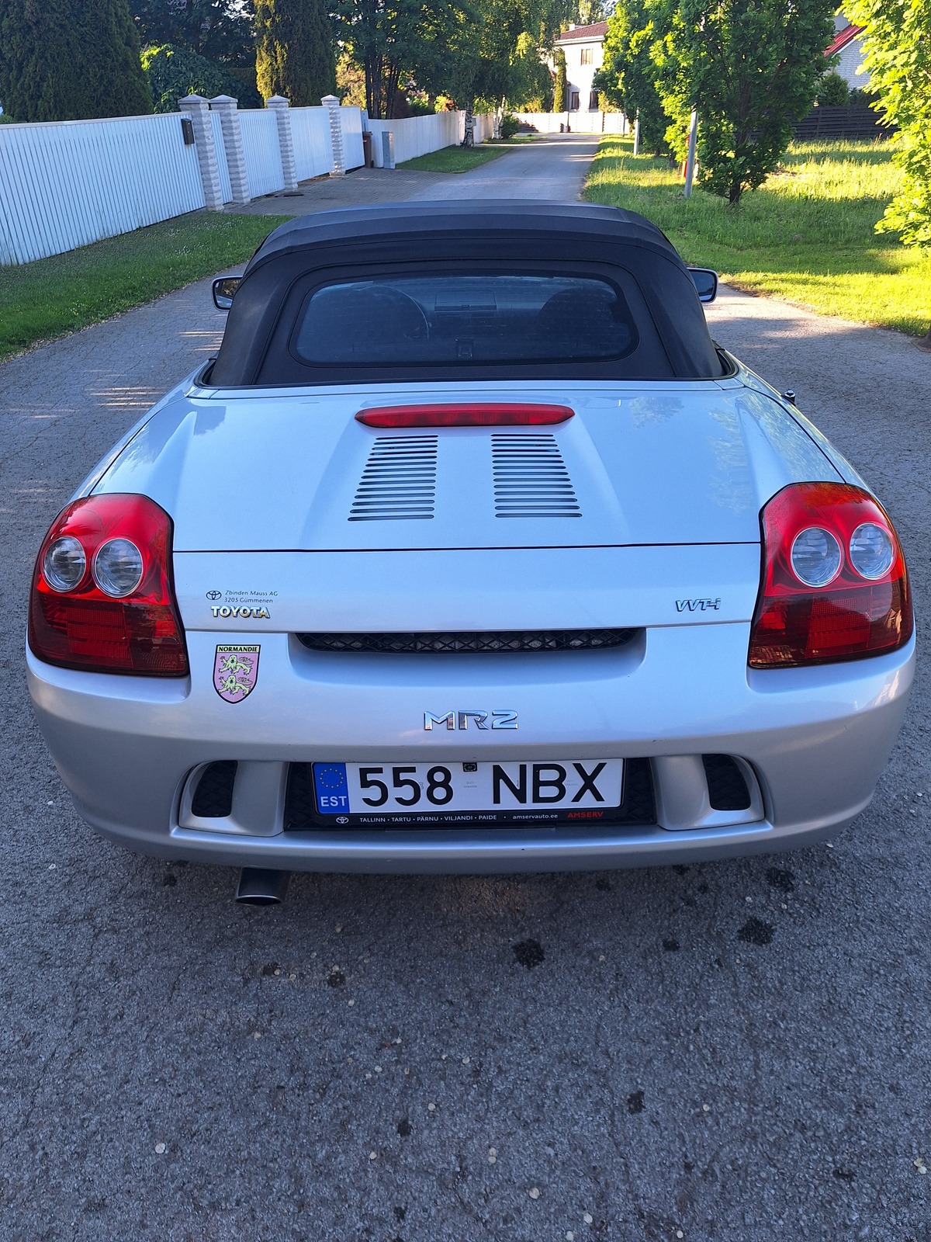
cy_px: 621
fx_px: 825
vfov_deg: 73.9
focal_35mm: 23
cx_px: 466
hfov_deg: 58.9
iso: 40
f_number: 1.8
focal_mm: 5.54
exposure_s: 1/240
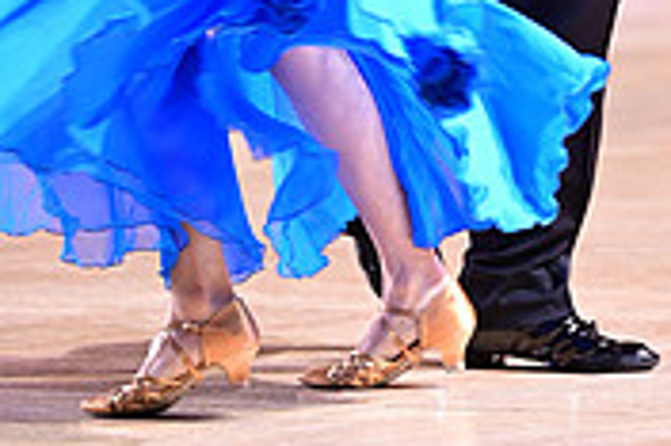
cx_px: 419
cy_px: -320
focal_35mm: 511
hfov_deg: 4.0
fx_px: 9515
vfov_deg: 2.7
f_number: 2.8
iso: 1600
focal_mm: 155
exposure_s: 1/250
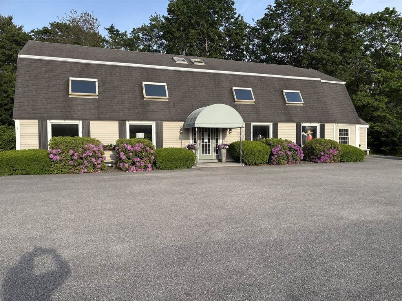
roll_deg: +0.5
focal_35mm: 26
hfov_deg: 67.3
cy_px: 150
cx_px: 201
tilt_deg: -1.4
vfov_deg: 53.1
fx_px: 302
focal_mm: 5.96
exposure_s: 1/1311
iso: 50
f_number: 1.6
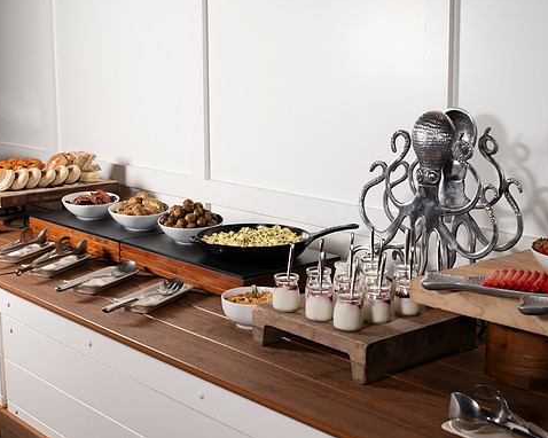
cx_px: 224
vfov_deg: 26.7
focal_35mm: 57
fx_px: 924
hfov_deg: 32.9
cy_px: 217
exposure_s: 1/200
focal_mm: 50
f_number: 9
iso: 500
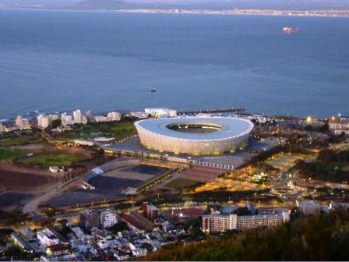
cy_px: 131
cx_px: 174
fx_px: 726
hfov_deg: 27.0
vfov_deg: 20.4
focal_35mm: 72
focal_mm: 11.9
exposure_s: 1/8
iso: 800
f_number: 4.1
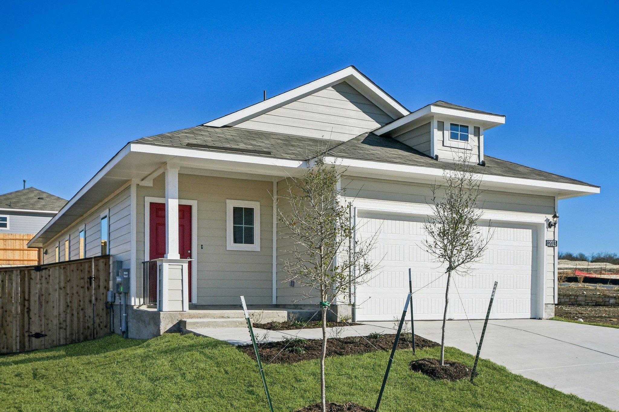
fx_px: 619
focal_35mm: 36
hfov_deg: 53.1
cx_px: 310
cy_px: 206
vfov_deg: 36.9
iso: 400
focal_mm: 24
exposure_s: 1/6400
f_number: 8
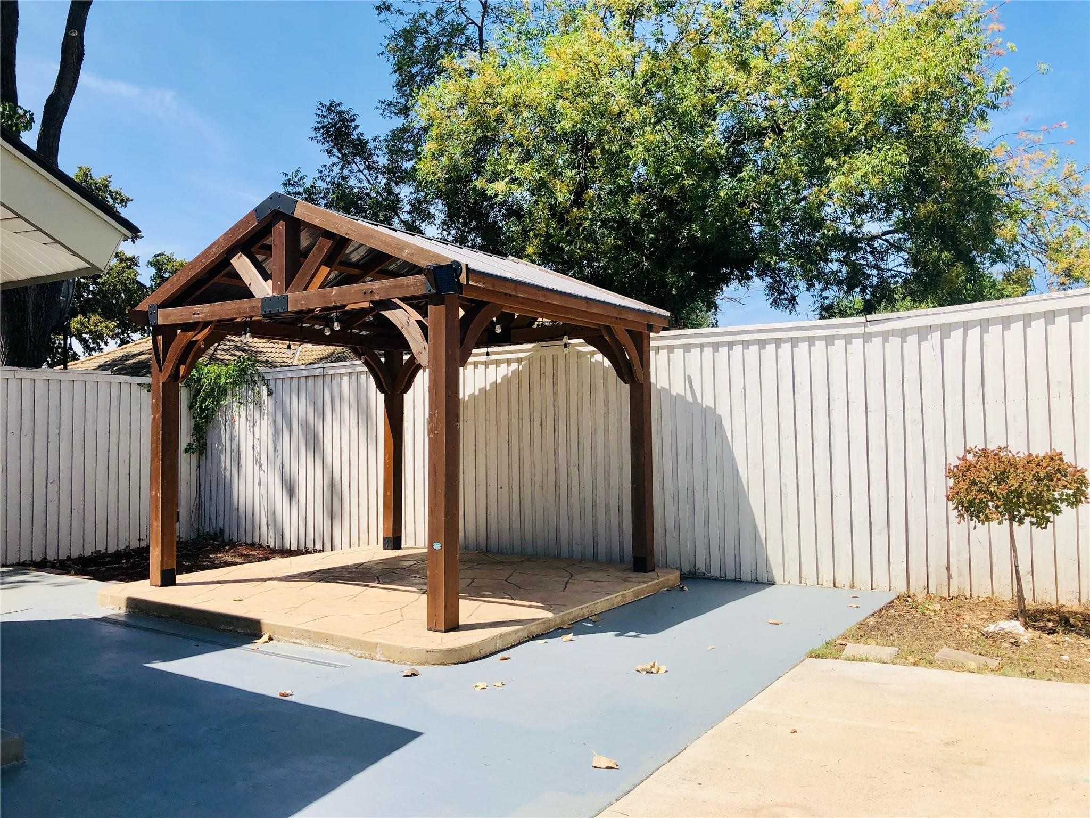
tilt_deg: +1.5
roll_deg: +1.0
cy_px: 409
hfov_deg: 63.4
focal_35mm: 28
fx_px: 882
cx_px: 545
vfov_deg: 49.7
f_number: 1.8
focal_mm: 4
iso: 20
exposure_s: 1/2000
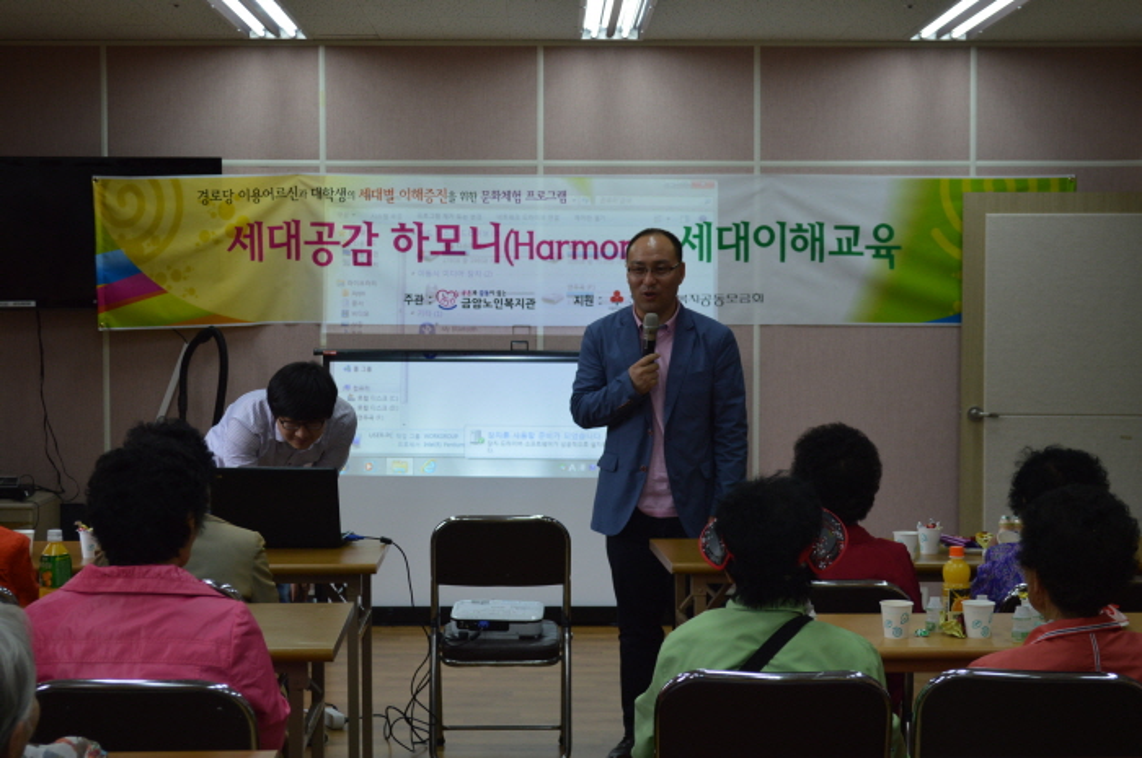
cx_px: 571
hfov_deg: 33.4
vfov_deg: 22.6
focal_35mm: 60
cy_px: 379
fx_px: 1901
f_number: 5.3
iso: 400
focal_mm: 40
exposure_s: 1/125
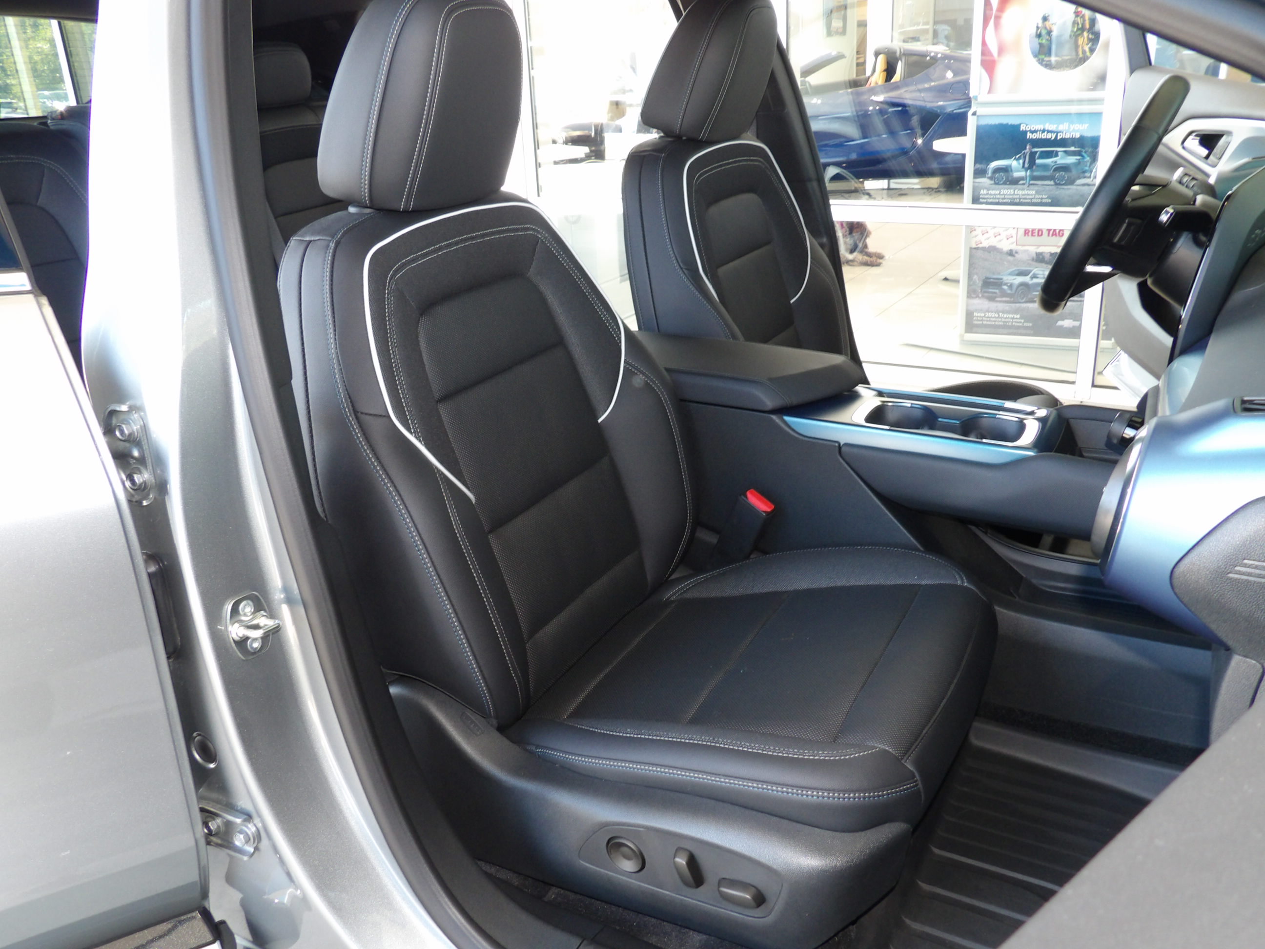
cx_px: 632
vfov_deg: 49.7
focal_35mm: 28
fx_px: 1023
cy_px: 474
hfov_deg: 63.4
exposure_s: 1/33
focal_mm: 5
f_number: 3.4
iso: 200
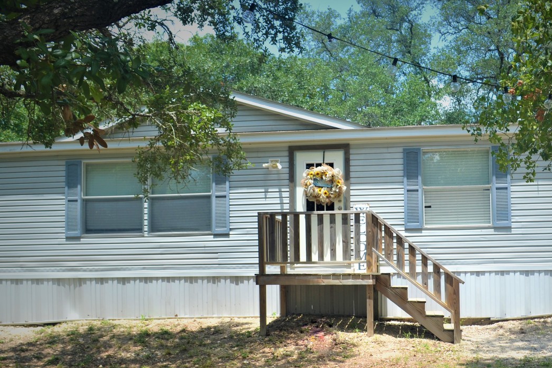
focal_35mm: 42
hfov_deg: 45.8
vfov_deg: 31.6
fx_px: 644
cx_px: 361
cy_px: 251
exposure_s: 1/200
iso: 100
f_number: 7.1
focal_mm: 18
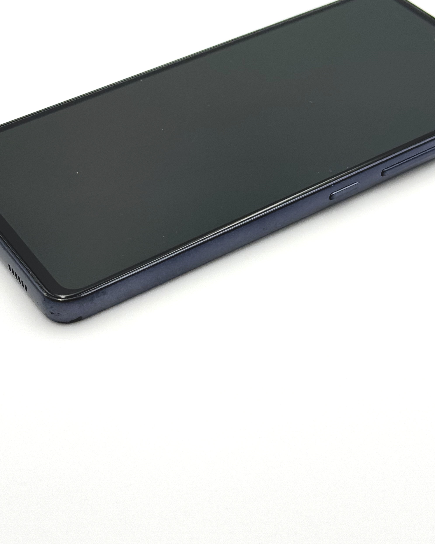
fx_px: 1223
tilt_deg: -37.5
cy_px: 142
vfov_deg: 24.8
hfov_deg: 20.2
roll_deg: -0.7
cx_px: 236
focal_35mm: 76
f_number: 1.78
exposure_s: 1/385
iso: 64
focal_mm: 6.76
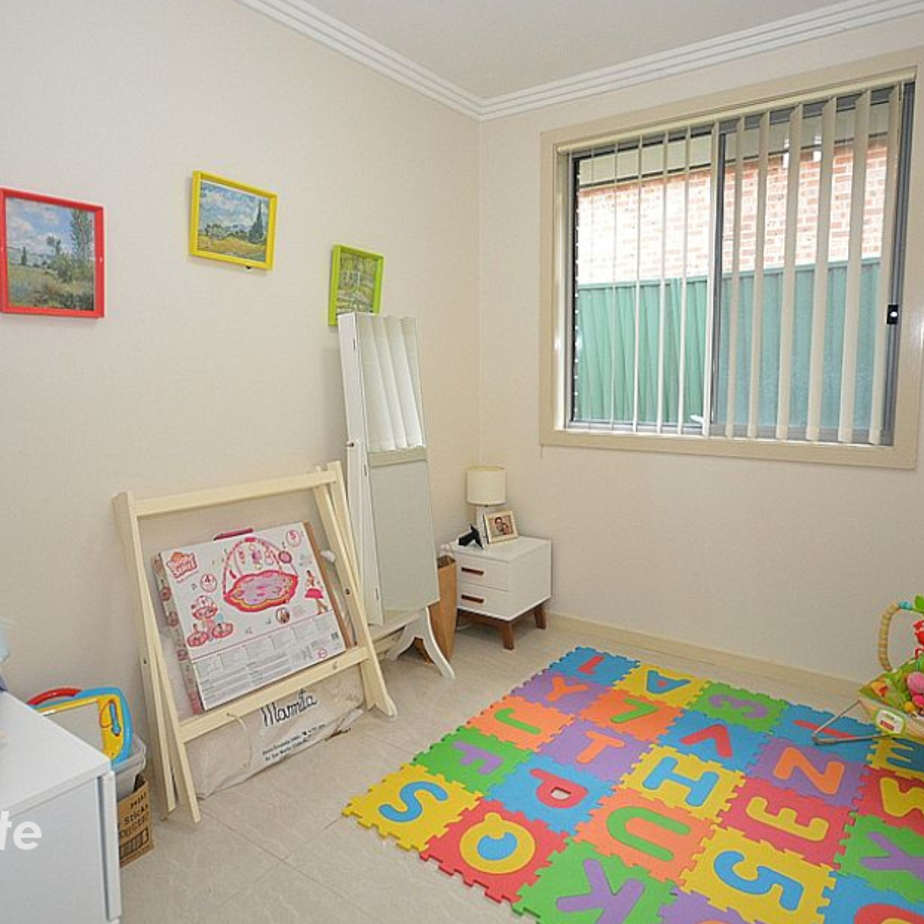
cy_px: 435
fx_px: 634
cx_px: 465
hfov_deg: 72.1
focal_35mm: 21
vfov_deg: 72.1
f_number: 4
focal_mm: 10
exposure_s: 1/60
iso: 220
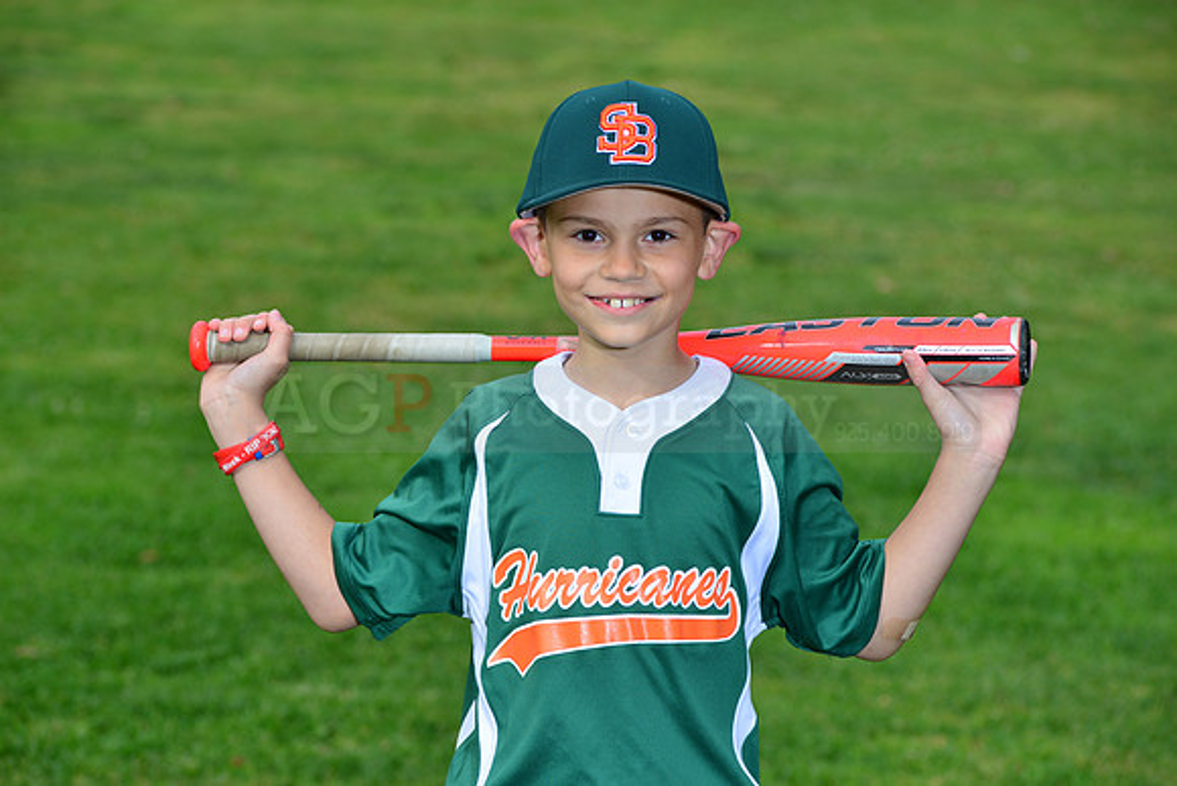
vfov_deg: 9.5
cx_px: 588
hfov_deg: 14.2
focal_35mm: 145
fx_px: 4742
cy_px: 393
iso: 200
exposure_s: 1/200
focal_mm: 145
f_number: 10
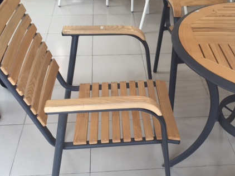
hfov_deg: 42.9
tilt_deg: -42.5
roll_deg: -2.2
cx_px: 134
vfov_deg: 32.5
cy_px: 121
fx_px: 299
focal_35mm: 44
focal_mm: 4.15
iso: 40
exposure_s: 1/100
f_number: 2.2
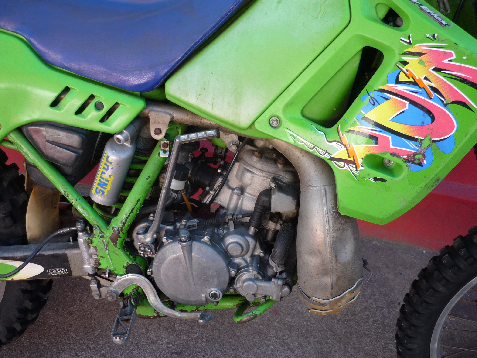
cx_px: 238
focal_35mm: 33
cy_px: 179
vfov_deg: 42.9
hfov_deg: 55.4
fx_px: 455
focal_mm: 5.5
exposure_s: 1/100
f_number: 2.8
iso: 100
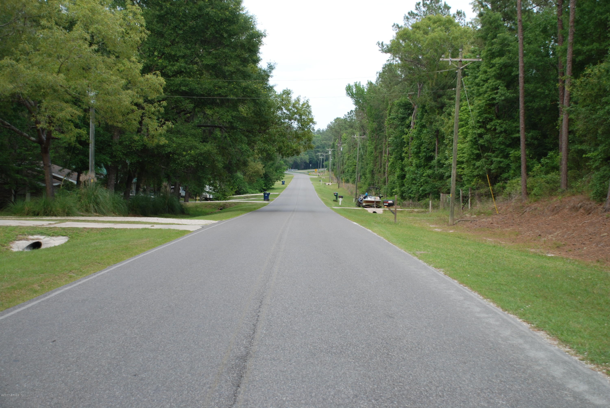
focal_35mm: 52
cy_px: 204
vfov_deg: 25.8
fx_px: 891
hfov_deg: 37.8
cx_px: 305
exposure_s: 1/125
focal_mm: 35
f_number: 5.6
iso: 100
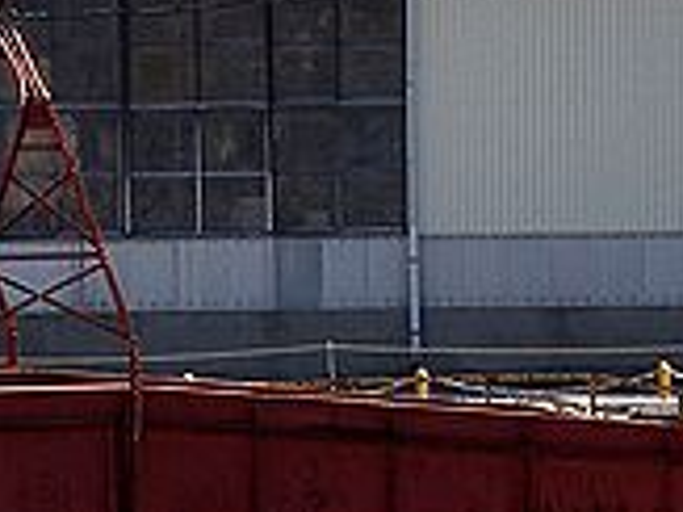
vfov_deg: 5.0
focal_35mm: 294
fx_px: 5797
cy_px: 218
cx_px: -42
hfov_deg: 6.7
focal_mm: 13.6
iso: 80
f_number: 5.3
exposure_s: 1/200
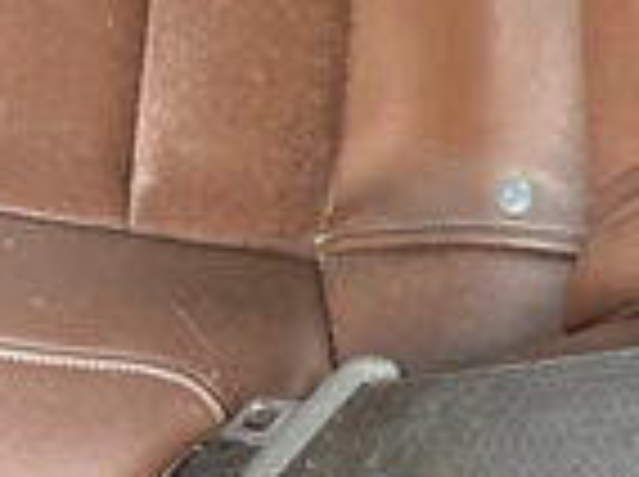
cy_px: 54
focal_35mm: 79
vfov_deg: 18.3
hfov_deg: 23.6
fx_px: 1456
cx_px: -9
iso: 50
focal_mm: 3
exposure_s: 1/122
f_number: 1.8
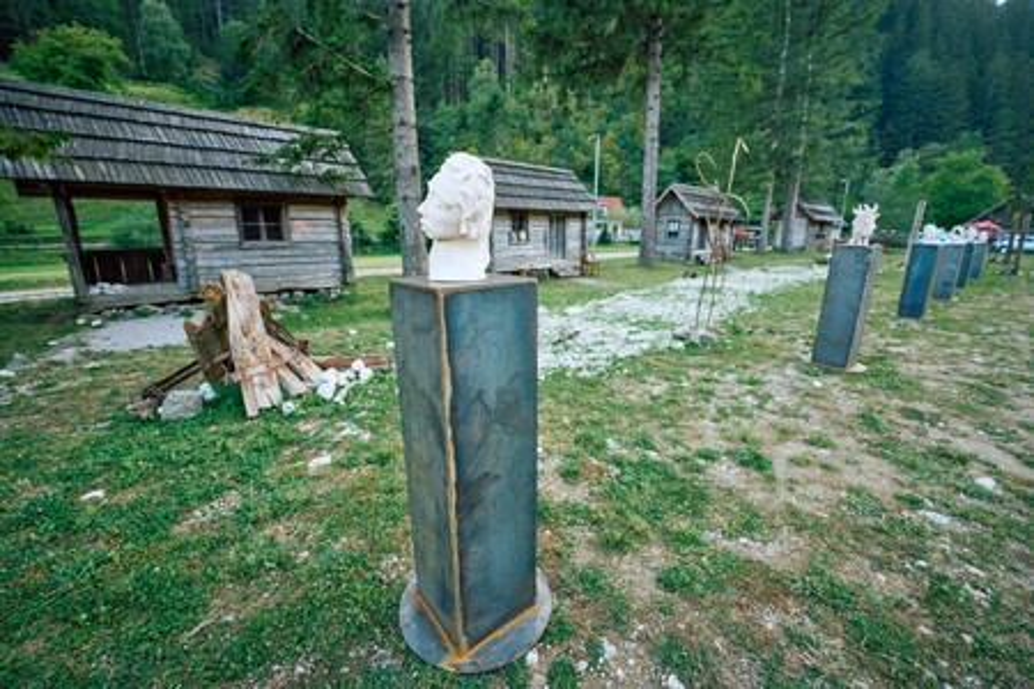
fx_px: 402
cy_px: 344
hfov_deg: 104.3
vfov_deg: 81.2
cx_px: 517
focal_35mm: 14
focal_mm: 14
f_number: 2.8
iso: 320
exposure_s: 1/200
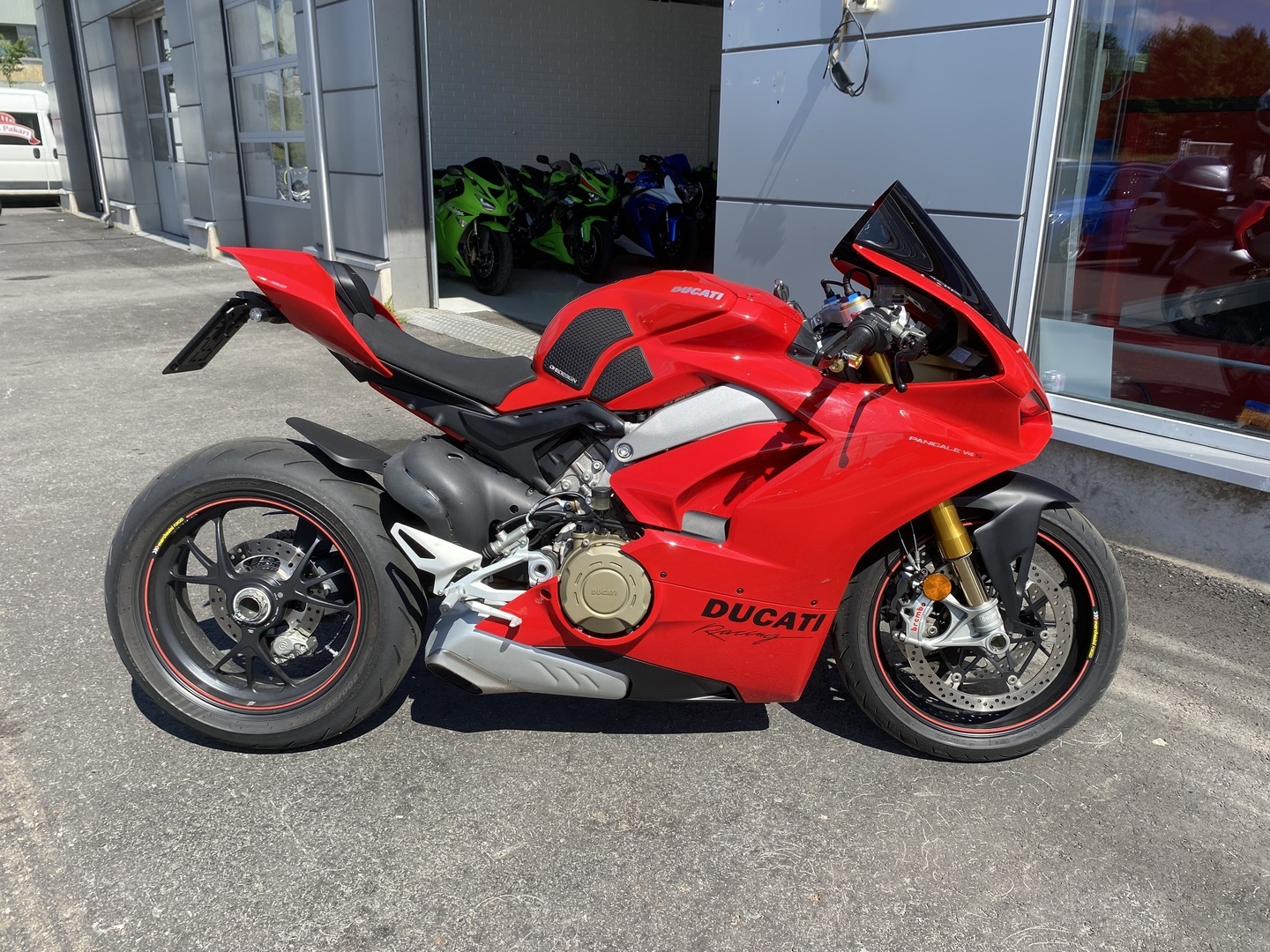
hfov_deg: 67.3
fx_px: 954
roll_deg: -0.4
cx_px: 635
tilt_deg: -19.0
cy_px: 476
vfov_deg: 53.1
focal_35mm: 26
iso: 32
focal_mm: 4.25
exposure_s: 1/1504
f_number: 1.8
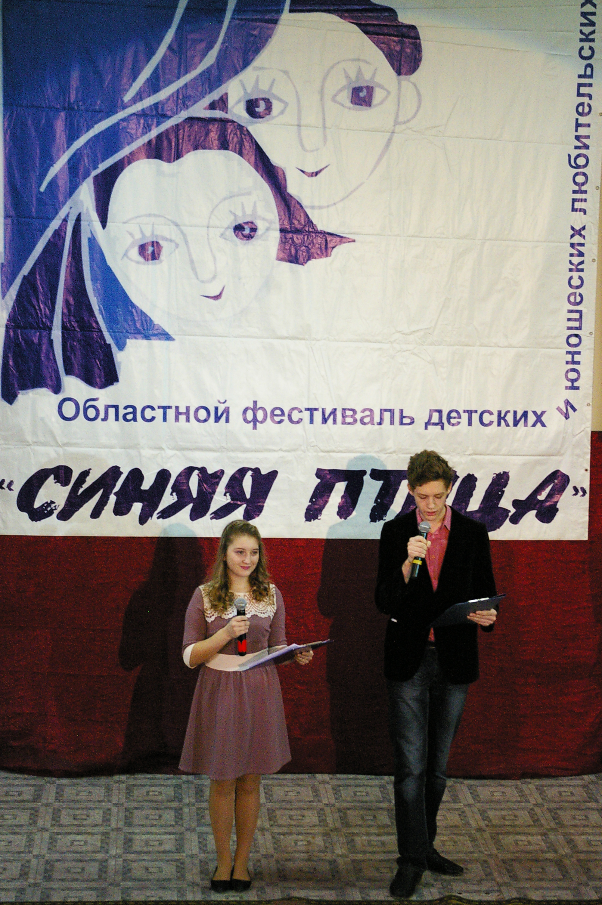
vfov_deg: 24.6
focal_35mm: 82
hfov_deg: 16.5
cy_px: 452
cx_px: 301
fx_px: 2073
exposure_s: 1/60
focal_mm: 55
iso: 3200
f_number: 5.6
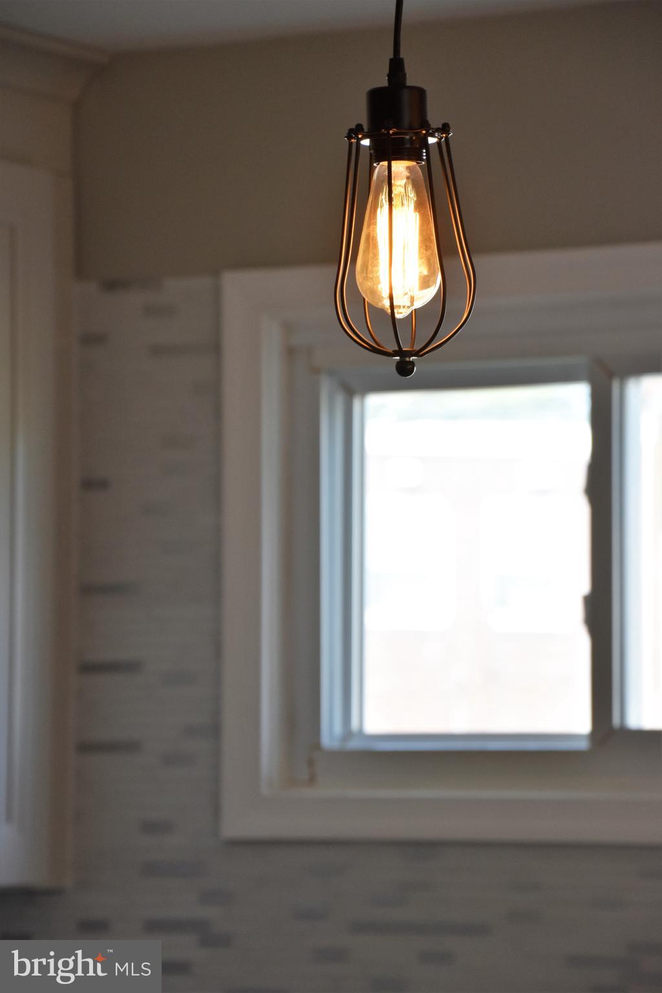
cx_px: 331
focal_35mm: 165
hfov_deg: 8.3
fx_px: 4551
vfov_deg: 12.5
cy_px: 496
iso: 800
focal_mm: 110
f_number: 7.1
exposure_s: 1/200
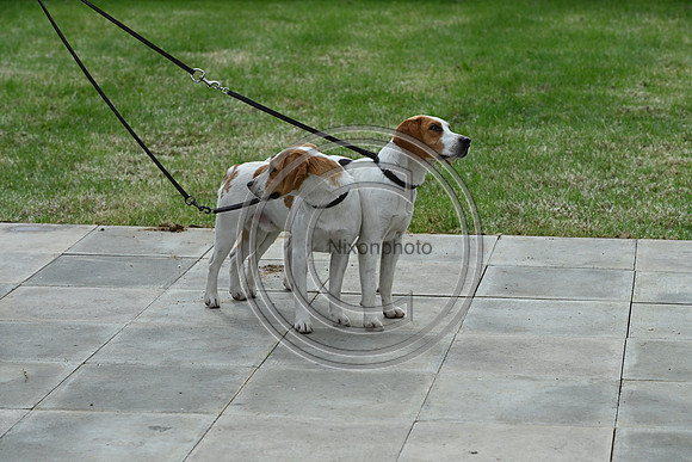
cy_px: 231
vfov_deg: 12.2
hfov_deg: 18.3
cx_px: 346
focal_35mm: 112
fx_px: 2153
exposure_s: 1/1250
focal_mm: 112
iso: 560
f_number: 7.1
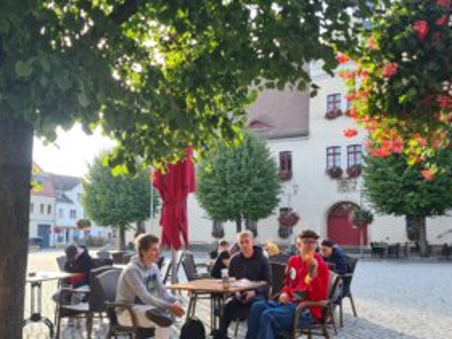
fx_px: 483
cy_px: 199
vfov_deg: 38.6
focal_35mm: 37
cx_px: 211
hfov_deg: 50.1
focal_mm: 5.4
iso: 50
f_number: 1.8
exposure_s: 1/314
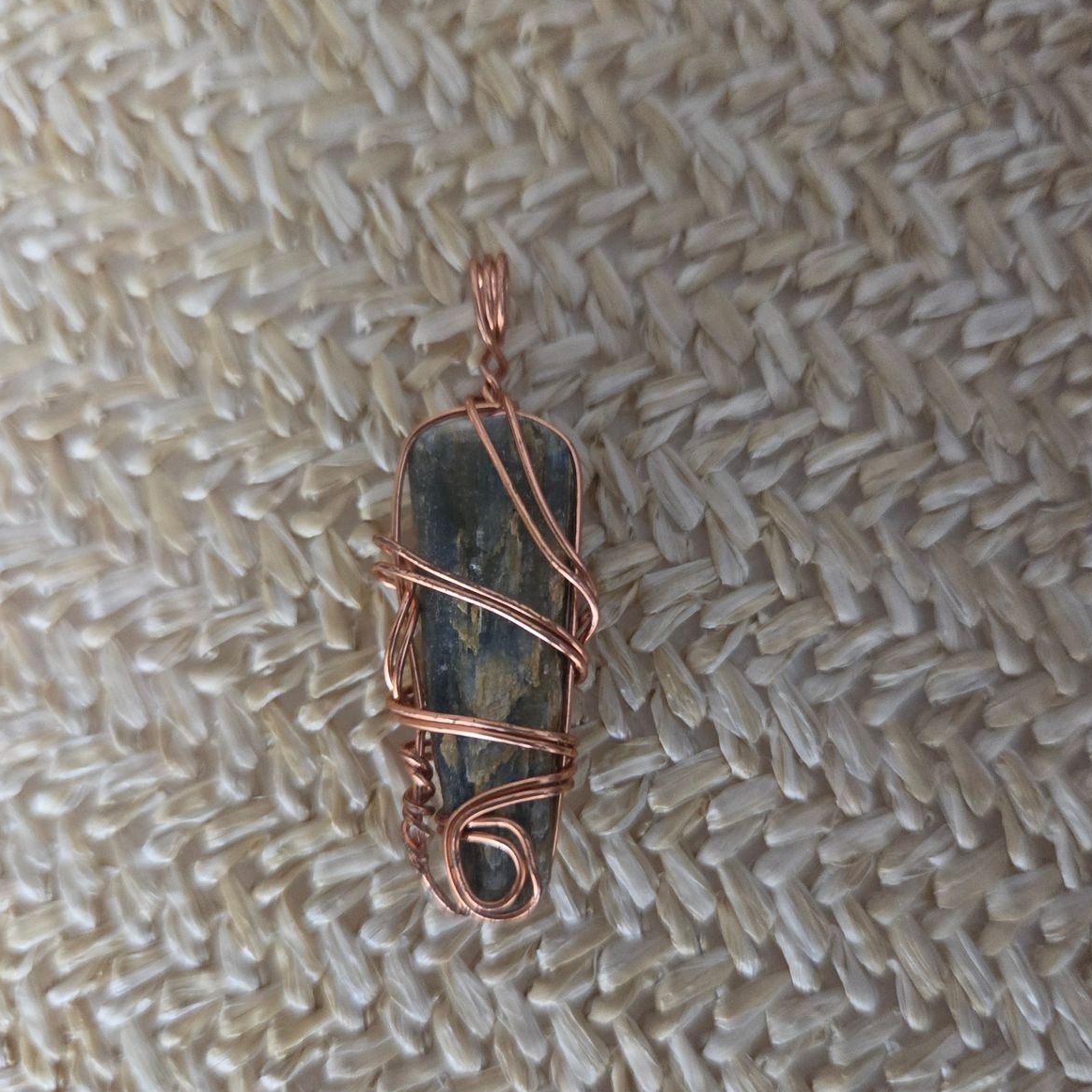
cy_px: 564
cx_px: 547
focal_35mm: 28
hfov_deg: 57.3
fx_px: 999
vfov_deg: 57.3
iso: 1600
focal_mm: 5.4
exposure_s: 1/120
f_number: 1.8
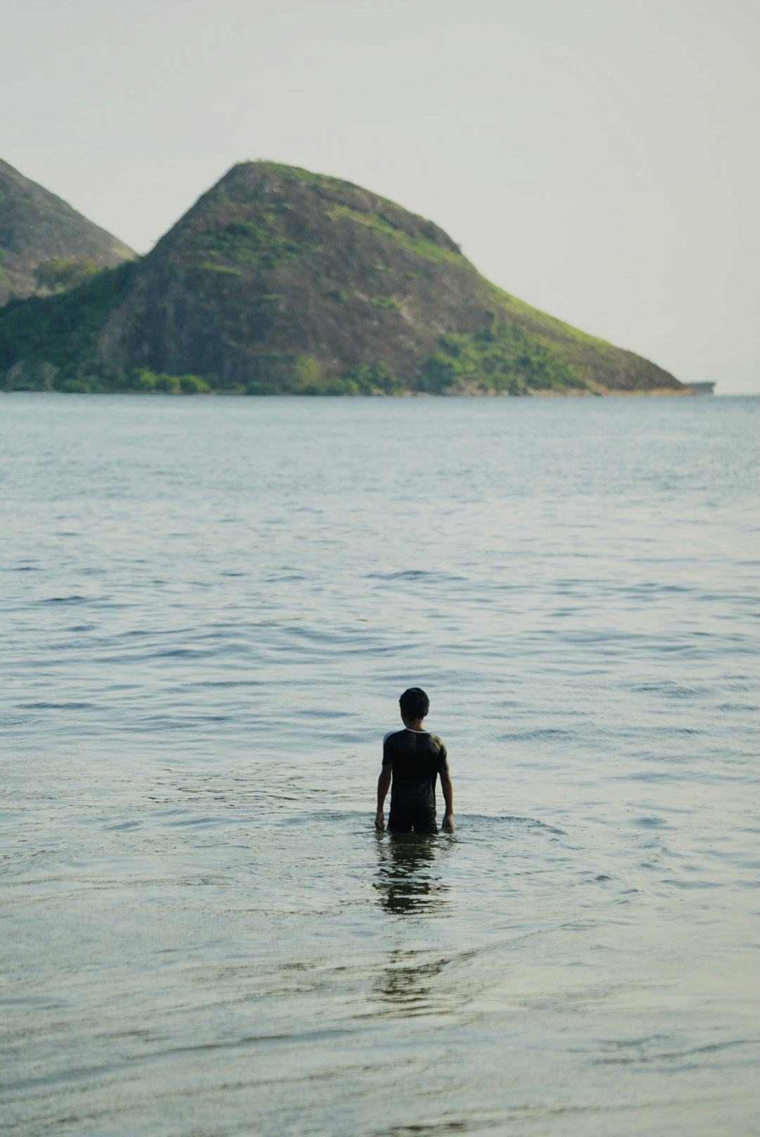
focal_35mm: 105
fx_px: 3319
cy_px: 568
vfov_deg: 19.4
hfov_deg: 13.1
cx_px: 380
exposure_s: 1/8000
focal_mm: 105
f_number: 3.2
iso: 4000
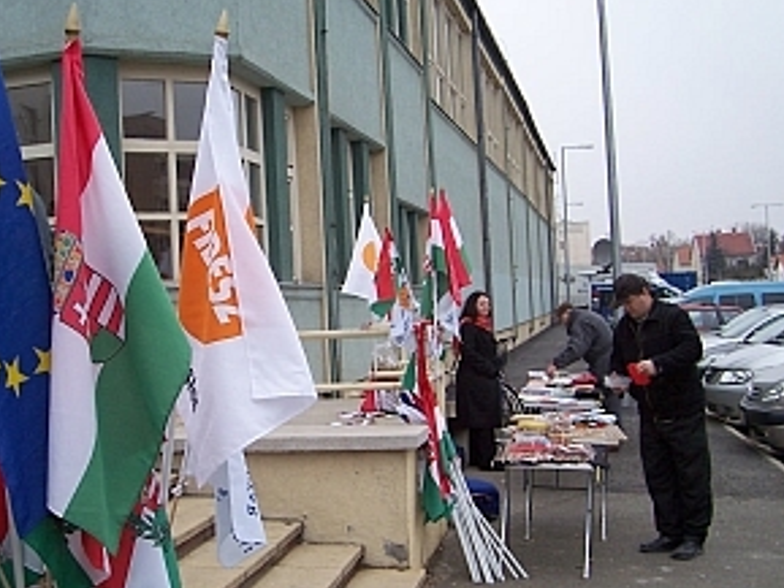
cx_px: 309
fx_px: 1065
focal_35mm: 47
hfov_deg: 40.2
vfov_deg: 30.9
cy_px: 320
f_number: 2.7
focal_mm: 5.6
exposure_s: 1/180
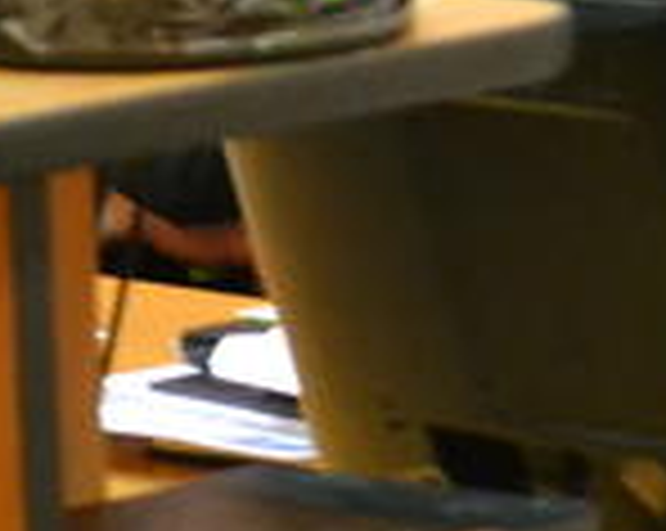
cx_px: 873
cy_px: -119
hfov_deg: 4.6
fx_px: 8259
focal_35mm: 420
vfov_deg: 3.7
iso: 2500
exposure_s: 1/30
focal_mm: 55
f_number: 5.6
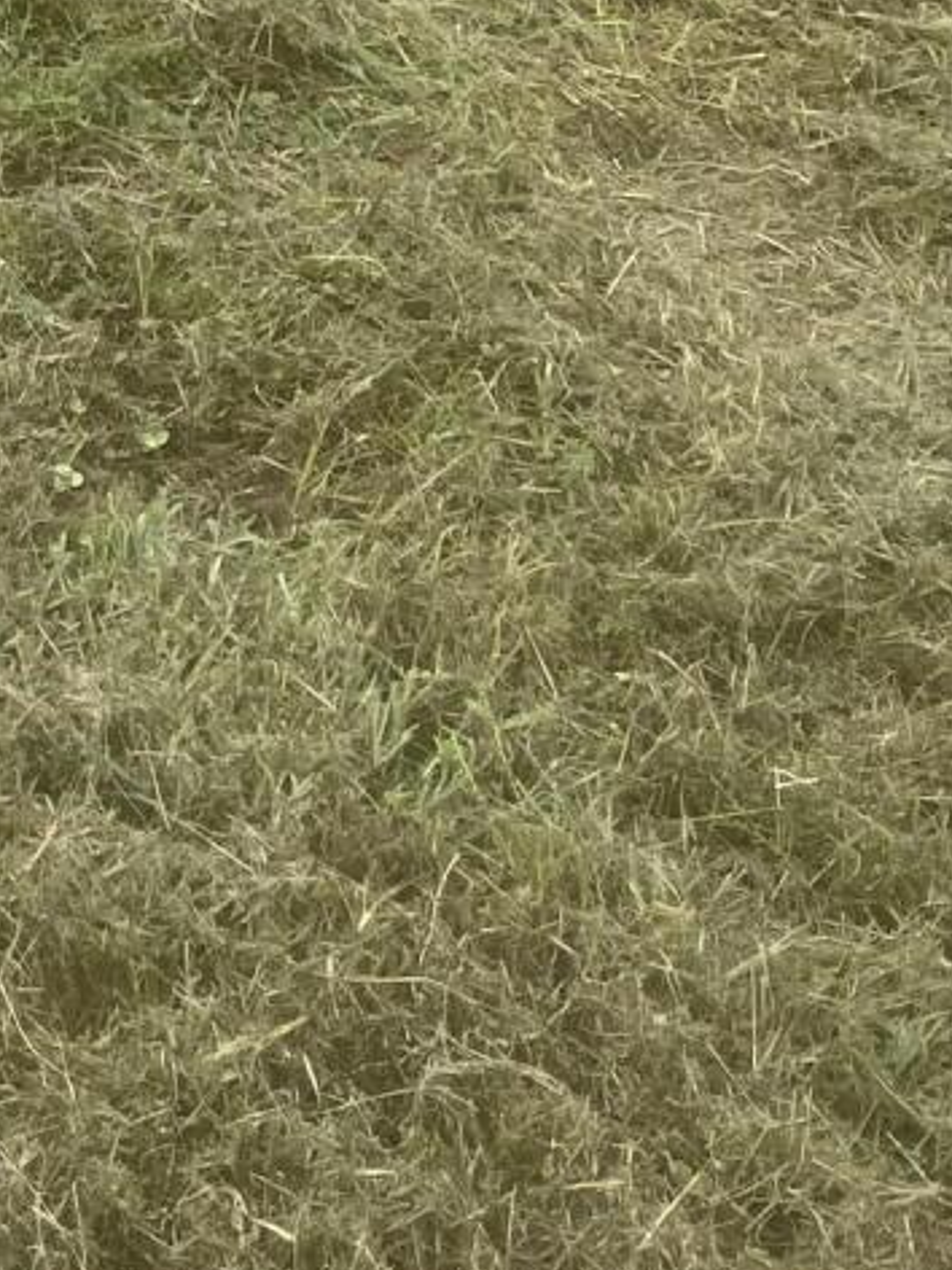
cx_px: -721
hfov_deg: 12.8
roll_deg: +0.9
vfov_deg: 15.6
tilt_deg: -16.2
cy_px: -1079
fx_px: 3887
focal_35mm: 106
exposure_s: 1/1339
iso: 32
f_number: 1.6
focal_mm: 5.1
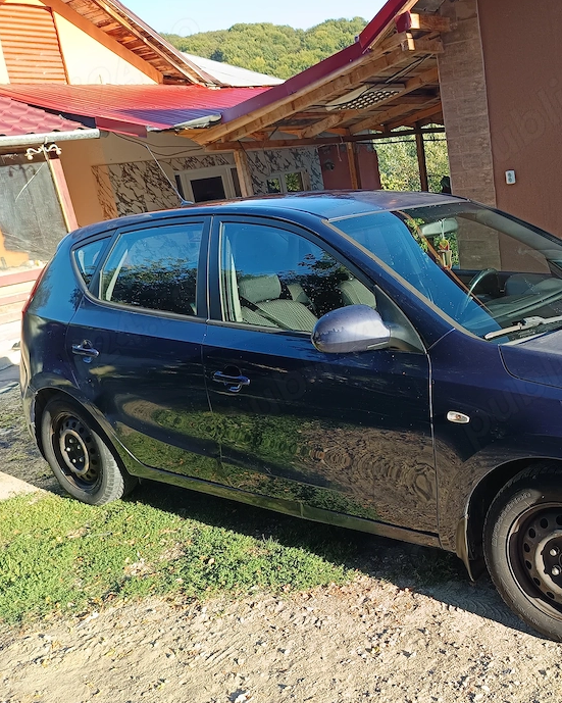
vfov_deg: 52.8
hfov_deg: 41.5
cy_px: 378
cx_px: 448
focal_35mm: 34
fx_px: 707
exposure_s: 1/100
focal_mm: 5.31
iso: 83
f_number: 1.7
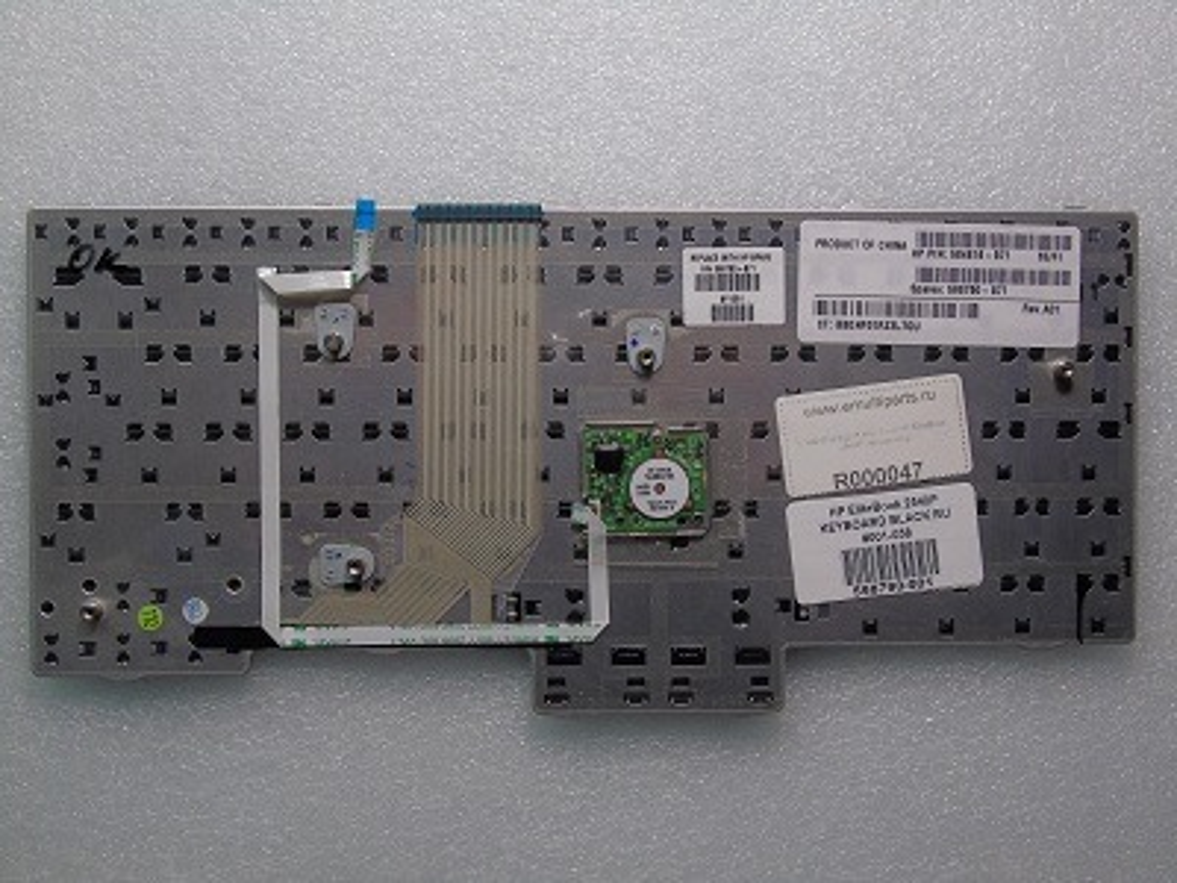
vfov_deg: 36.0
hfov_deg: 46.8
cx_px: 588
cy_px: 442
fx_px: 1360
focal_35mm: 40
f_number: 5.8
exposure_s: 1/13
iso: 100
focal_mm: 7.1
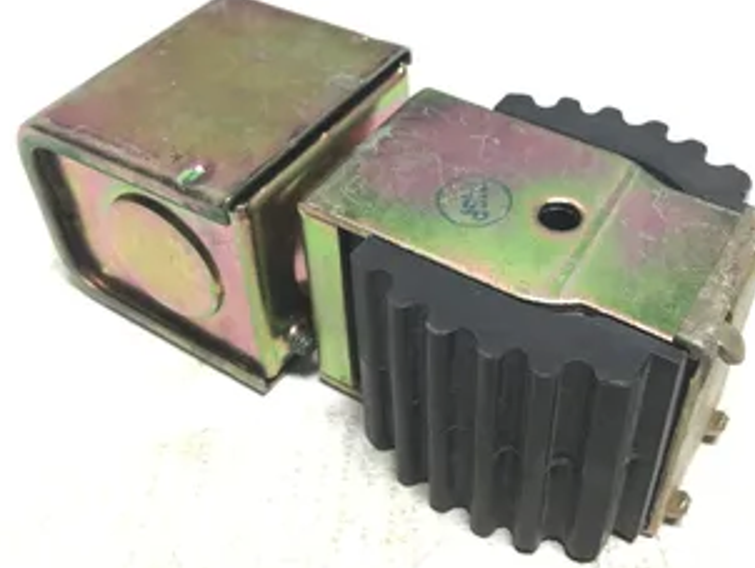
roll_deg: -0.2
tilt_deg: -42.5
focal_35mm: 41
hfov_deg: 45.6
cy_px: 200
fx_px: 895
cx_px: 430
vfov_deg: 34.9
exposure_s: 1/60
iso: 32
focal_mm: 3.3
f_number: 2.4
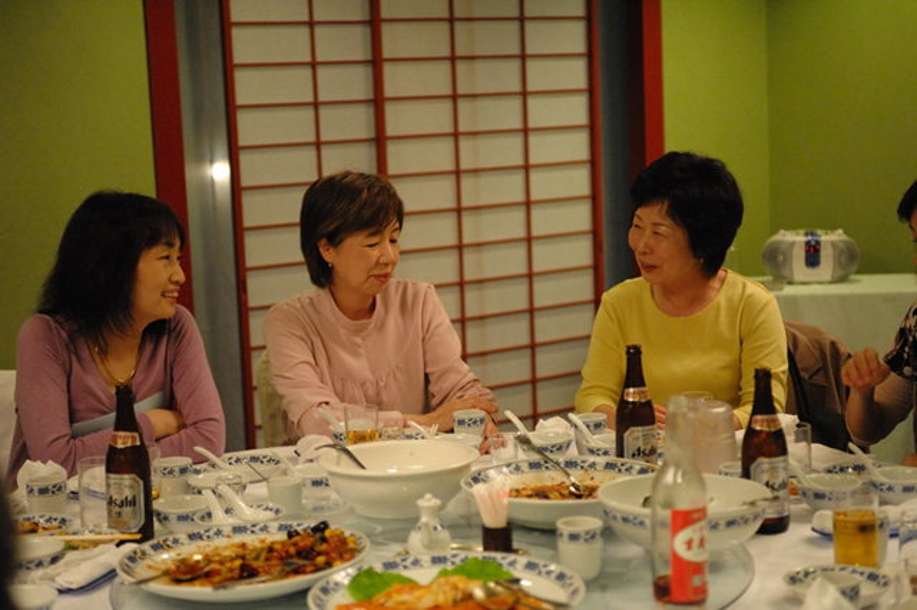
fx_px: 1782
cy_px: 305
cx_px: 458
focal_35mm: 70
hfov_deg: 28.9
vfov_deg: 19.4
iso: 6400
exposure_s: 1/200
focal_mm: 70
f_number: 2.8
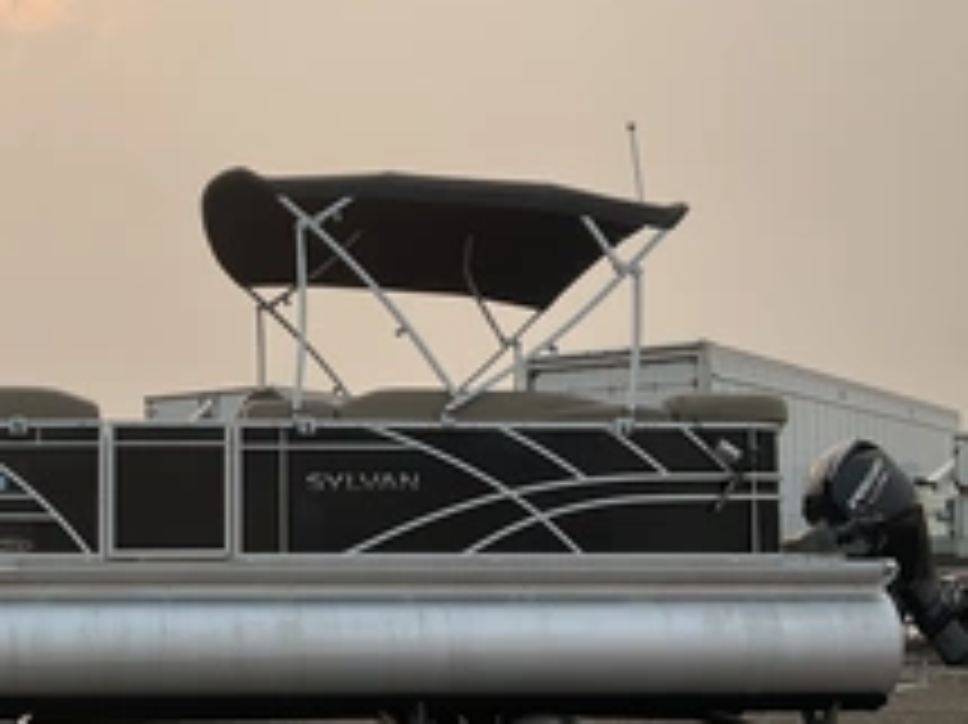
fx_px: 1509
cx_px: 234
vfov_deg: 26.9
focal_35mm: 54
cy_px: 463
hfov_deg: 34.8
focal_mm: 3
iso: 25
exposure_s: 1/2058
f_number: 1.8
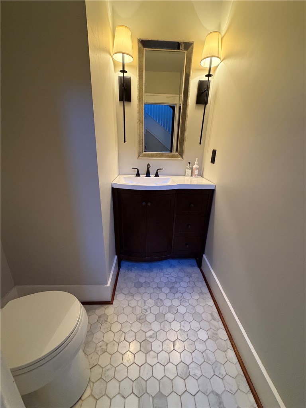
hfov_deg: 85.7
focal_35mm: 14
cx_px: 153
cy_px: 204
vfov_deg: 102.1
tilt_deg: -19.1
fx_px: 165
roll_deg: -2.3
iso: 400
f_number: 2.2
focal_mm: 2.22
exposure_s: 1/60
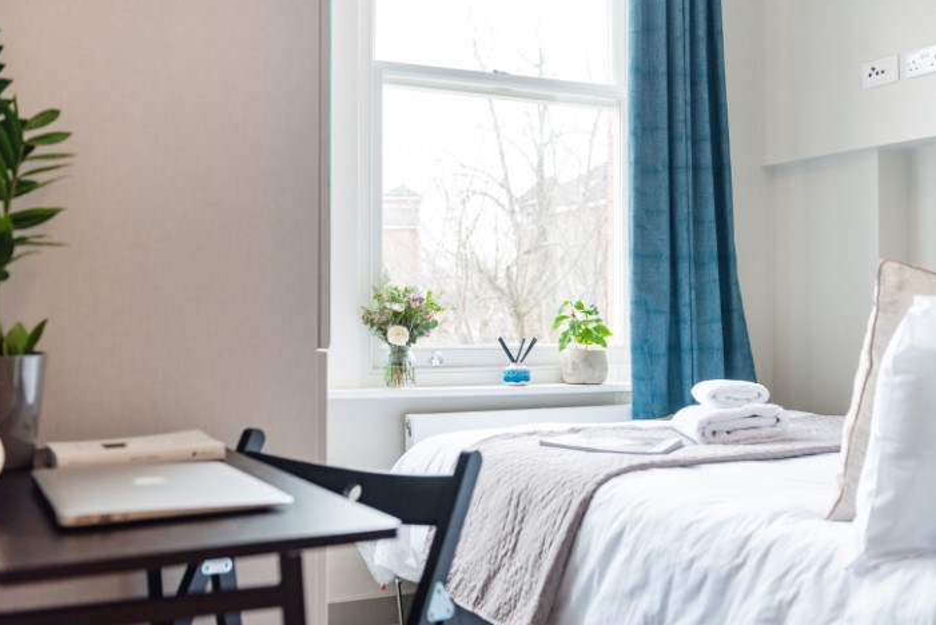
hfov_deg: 49.5
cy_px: 315
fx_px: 1014
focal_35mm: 39
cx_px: 463
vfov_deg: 34.2
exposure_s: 1/125
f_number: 3.2
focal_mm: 38
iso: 400
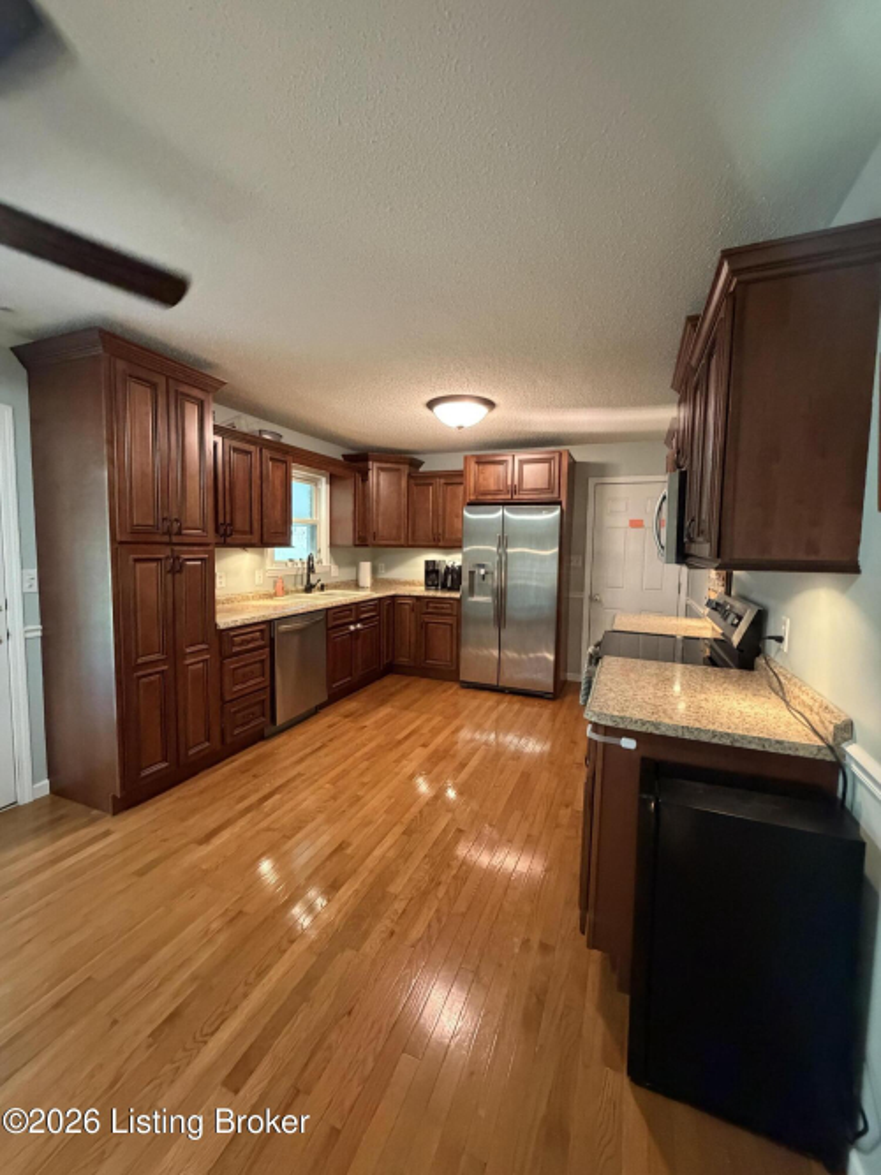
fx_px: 475
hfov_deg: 85.7
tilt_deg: -4.9
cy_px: 588
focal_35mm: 14
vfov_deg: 102.1
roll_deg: -1.2
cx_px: 440
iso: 1000
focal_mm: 2.22
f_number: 2.2
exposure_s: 1/60
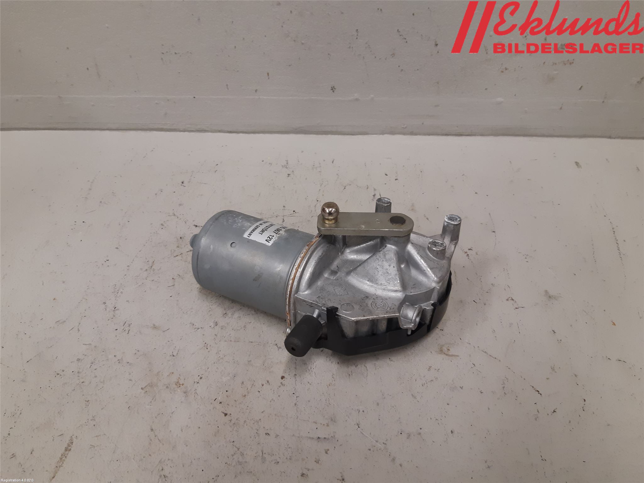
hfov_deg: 67.3
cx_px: 322
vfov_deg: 53.1
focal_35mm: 26
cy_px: 242
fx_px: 484
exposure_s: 1/50
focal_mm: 3.93
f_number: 1.7
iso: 125
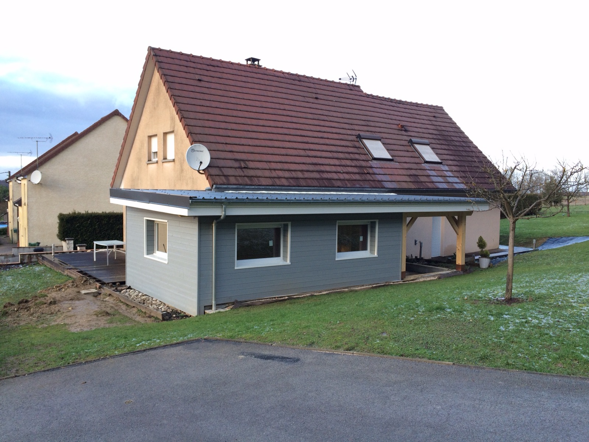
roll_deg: +0.3
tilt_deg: -3.6
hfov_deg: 61.7
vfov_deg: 48.2
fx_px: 493
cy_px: 221
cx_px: 294
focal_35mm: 29
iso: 50
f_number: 2.2
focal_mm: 4.15
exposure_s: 1/100
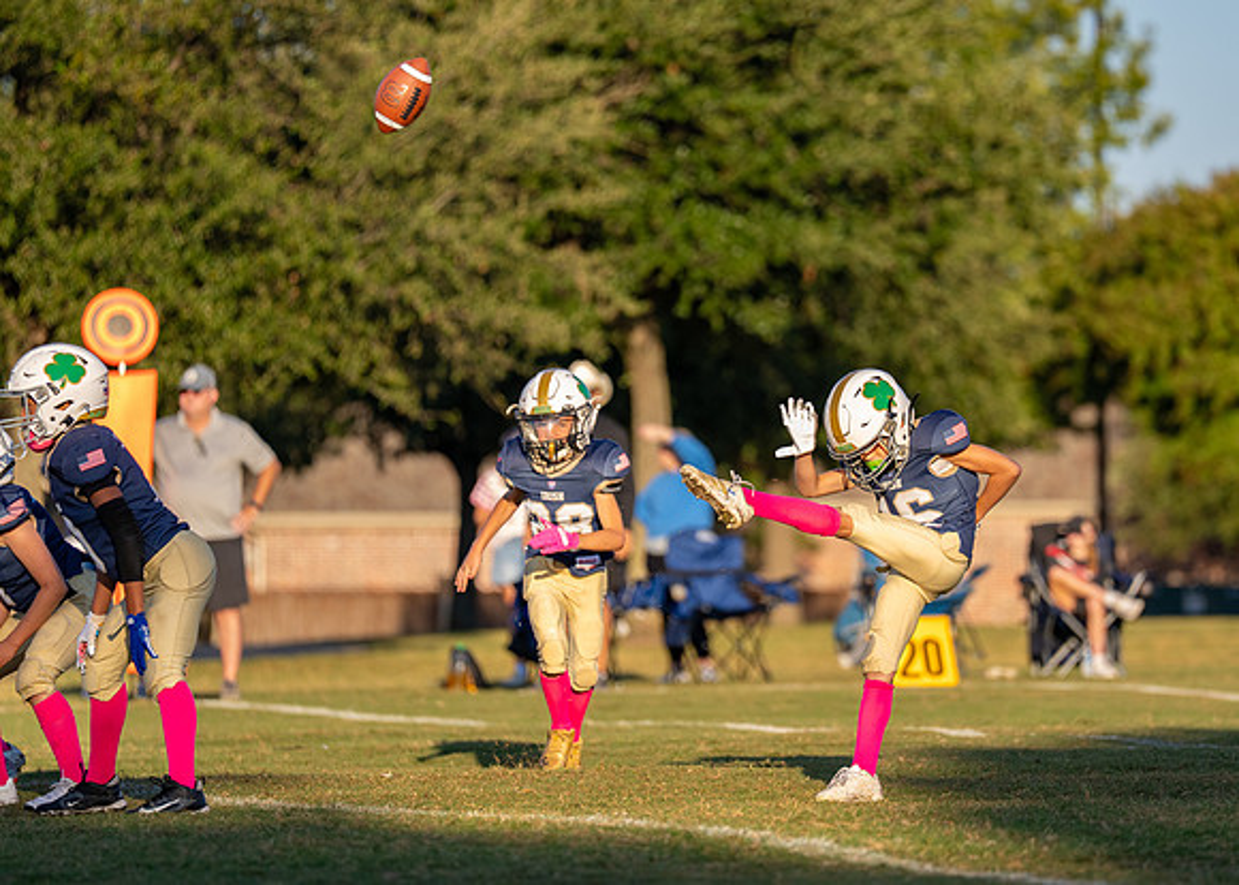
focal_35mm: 268
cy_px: 422
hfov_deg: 7.5
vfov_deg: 5.4
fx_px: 9415
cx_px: 805
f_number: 2.8
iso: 400
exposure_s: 1/2500
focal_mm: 200
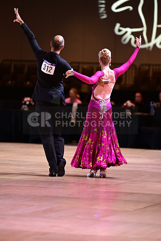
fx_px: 1343
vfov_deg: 10.3
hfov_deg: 6.9
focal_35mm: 200
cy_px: 120
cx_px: 80
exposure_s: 1/400
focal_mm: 200
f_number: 2.8
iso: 2000
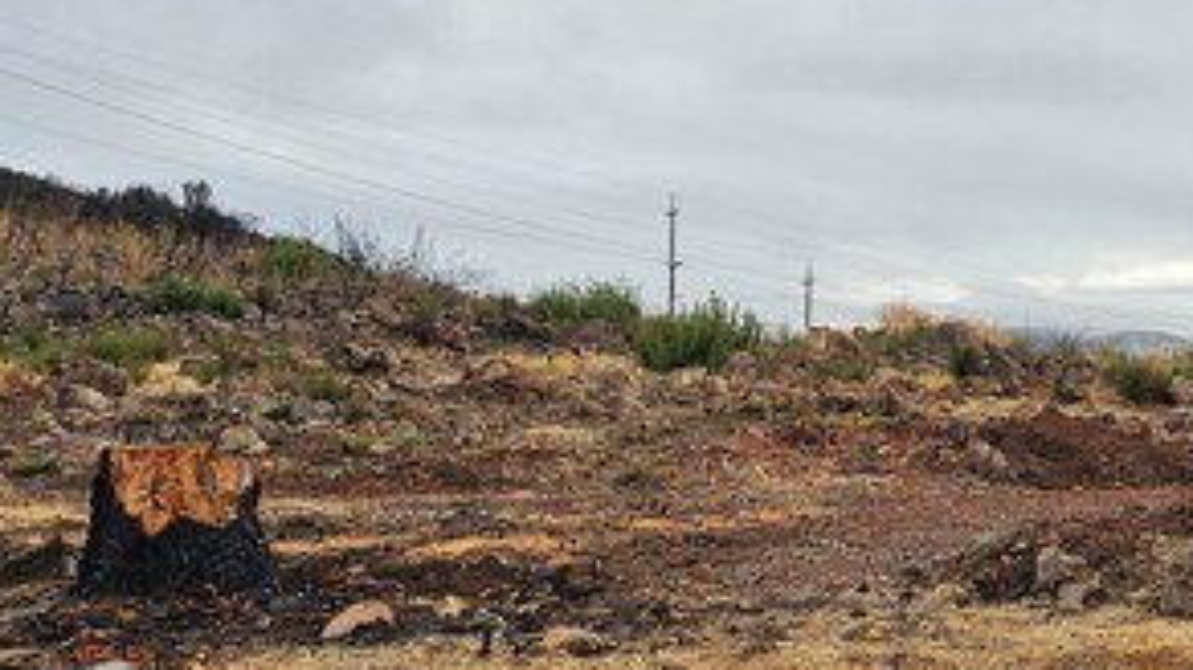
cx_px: 784
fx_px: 1739
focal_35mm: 55
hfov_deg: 37.5
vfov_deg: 21.8
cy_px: 404
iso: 10
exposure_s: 1/317
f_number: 1.7
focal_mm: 6.3
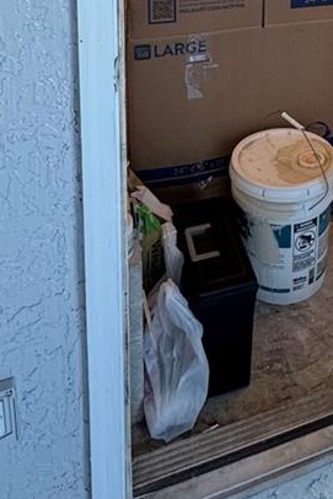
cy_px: -87
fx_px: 596
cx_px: 301
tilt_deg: -10.2
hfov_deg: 29.9
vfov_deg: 36.2
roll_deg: -1.4
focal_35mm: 43
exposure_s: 1/60
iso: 200
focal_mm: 2.22
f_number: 2.2
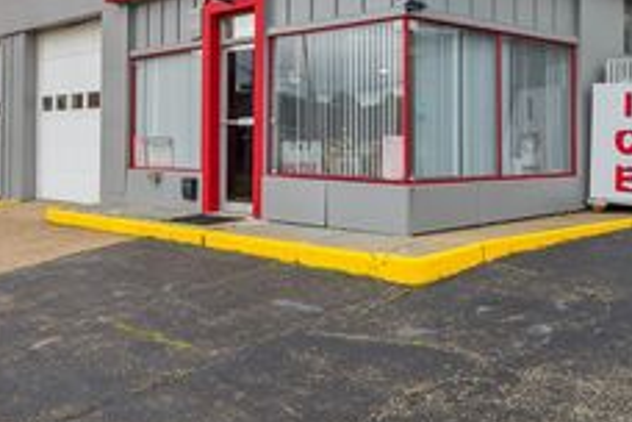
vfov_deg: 28.7
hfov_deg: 42.7
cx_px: 352
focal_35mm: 46
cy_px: 99
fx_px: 807
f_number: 6.3
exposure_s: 1/320
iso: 100
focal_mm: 14
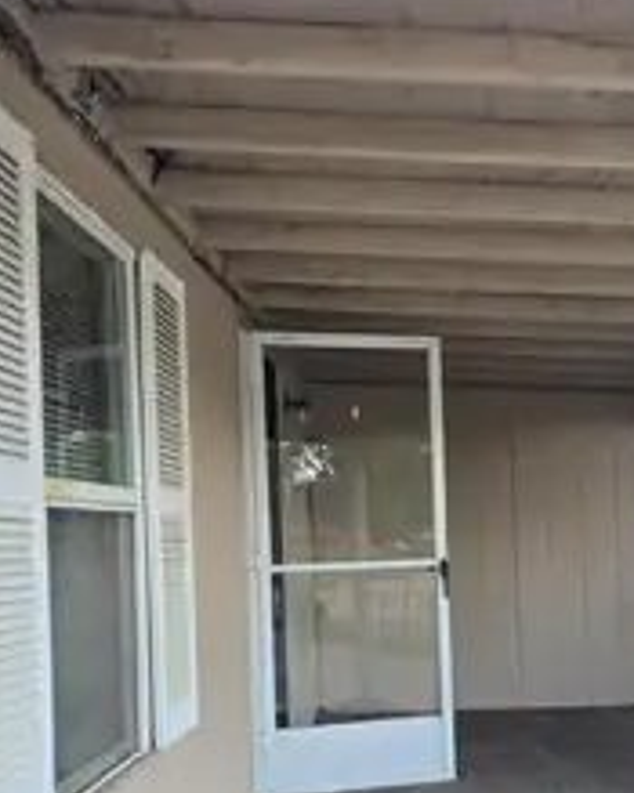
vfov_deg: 43.9
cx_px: 413
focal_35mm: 41
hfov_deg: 36.2
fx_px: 962
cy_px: 550
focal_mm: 6.3
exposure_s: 1/120
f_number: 1.7
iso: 20
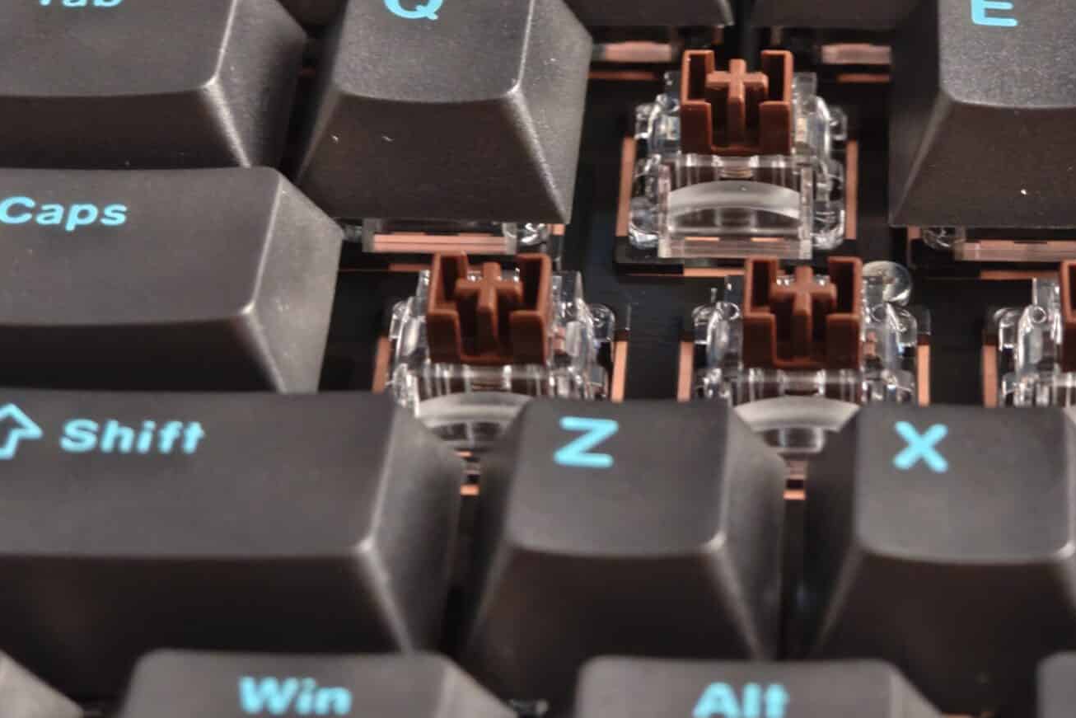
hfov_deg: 19.0
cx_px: 751
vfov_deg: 12.8
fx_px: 3198
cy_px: 197
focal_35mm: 107
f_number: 2.55
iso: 8819
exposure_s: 1/16.7
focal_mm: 13.3
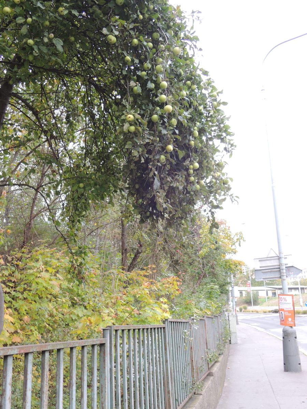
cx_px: 154
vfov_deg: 52.6
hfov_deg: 40.7
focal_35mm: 35
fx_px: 414
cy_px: 204
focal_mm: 6.3
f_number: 3.2
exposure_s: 1/60
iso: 100
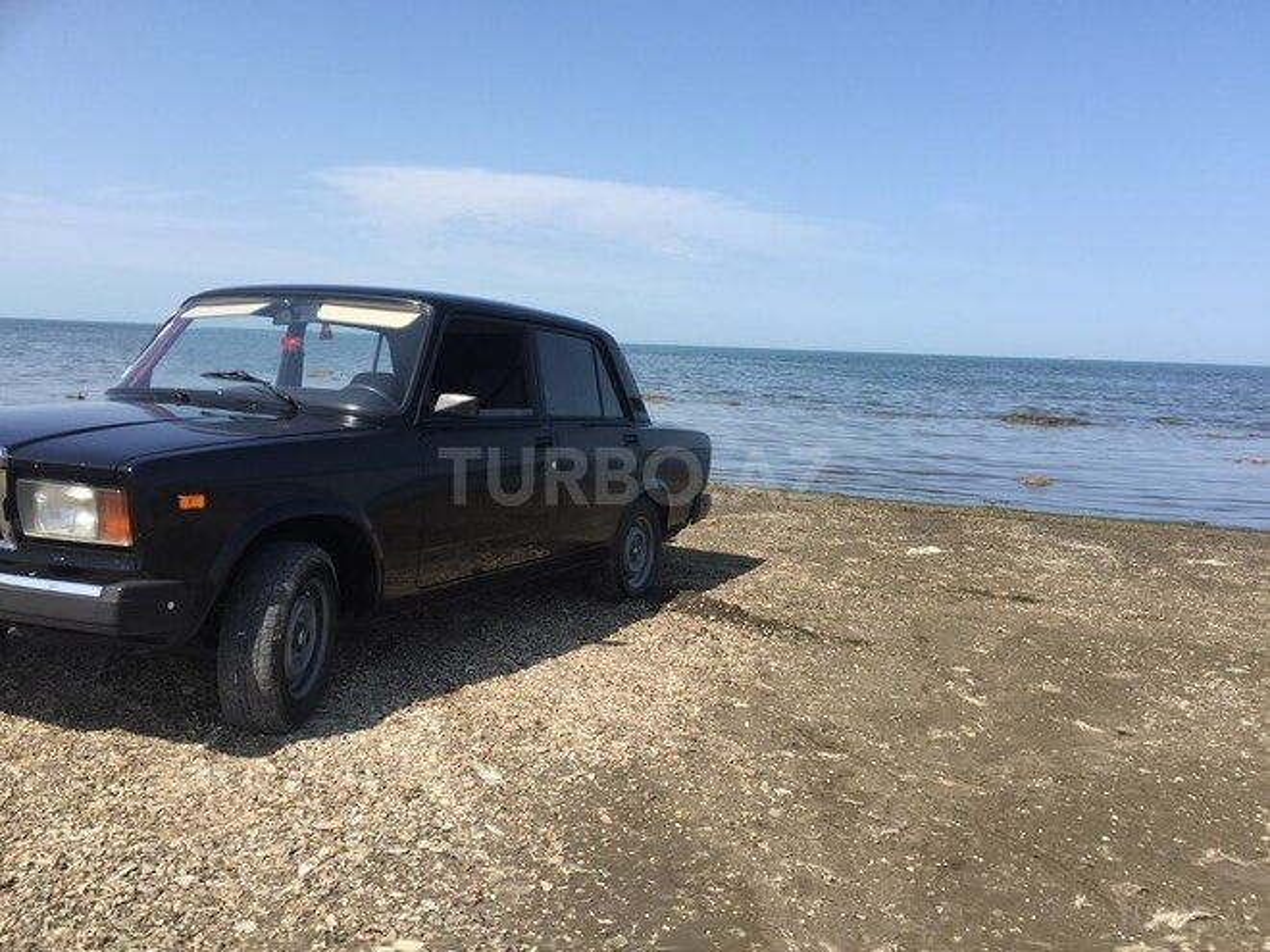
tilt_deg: -6.5
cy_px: 476
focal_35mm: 29
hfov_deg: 61.7
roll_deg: -2.6
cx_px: 635
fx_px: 1064
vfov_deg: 48.2
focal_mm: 4.15
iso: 32
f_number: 2.2
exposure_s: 1/1721
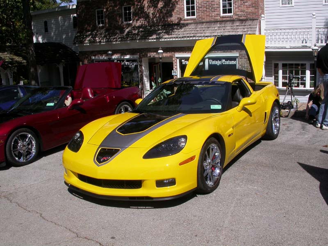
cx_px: 164
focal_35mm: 38
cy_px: 123
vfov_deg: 37.7
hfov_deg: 49.0
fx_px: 360
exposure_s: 1/450
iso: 100
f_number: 7.5
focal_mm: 7.85
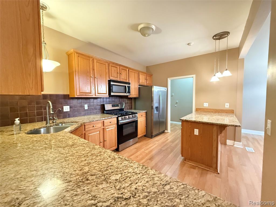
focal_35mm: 14
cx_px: 138
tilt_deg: -2.5
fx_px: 112
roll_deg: +0.5
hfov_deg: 102.1
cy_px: 104
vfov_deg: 85.7
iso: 1250
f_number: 2.2
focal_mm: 2.22
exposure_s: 1/30
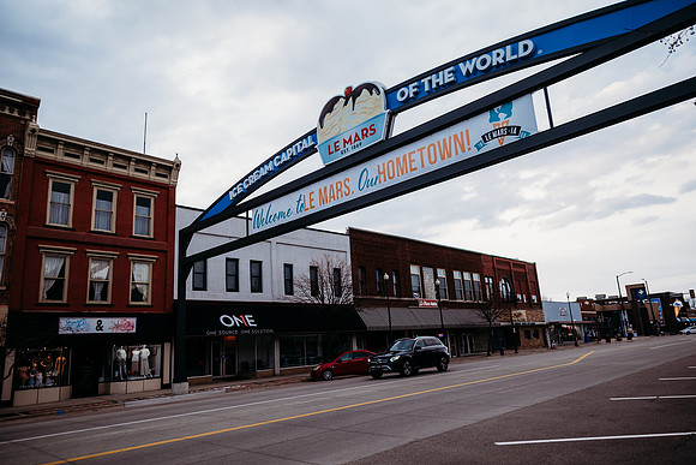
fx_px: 464
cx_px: 348
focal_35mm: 24
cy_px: 232
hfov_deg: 73.7
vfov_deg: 53.2
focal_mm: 24
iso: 100
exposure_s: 1/160
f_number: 3.2
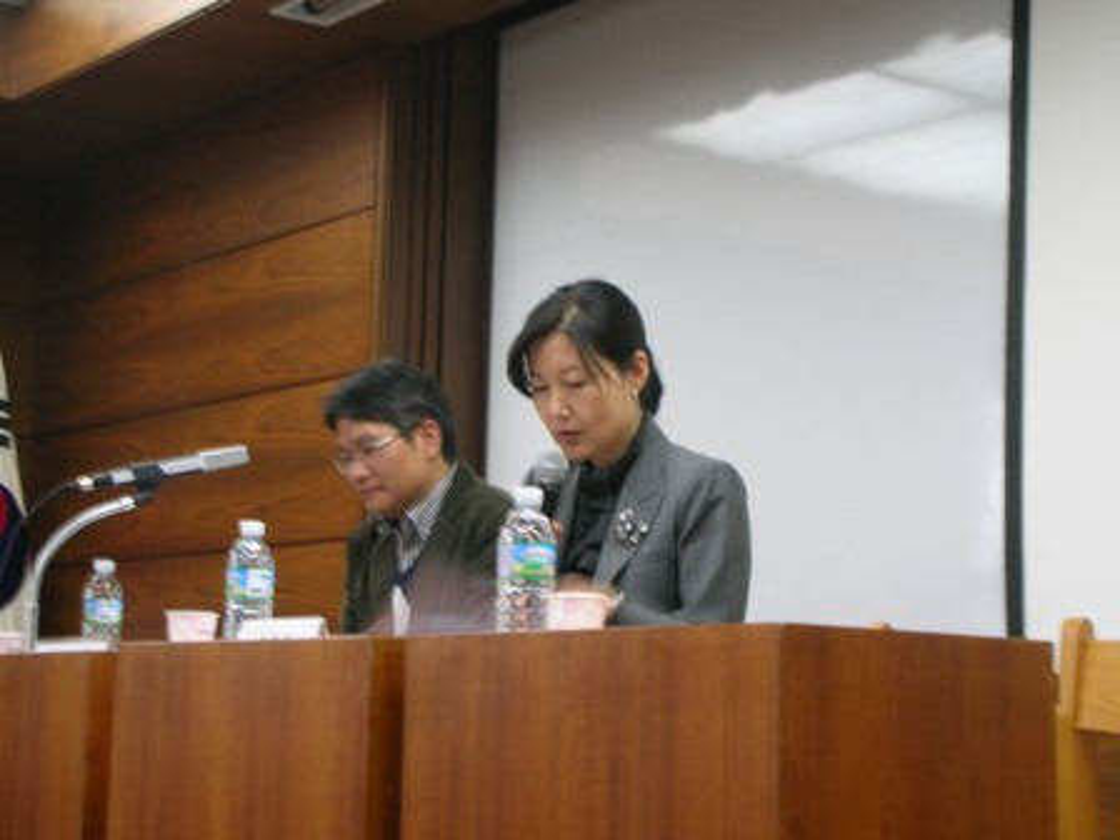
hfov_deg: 26.7
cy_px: 420
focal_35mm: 73
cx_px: 560
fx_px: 2362
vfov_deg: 20.2
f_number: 4.4
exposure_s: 1/3.9
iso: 55
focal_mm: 12.2
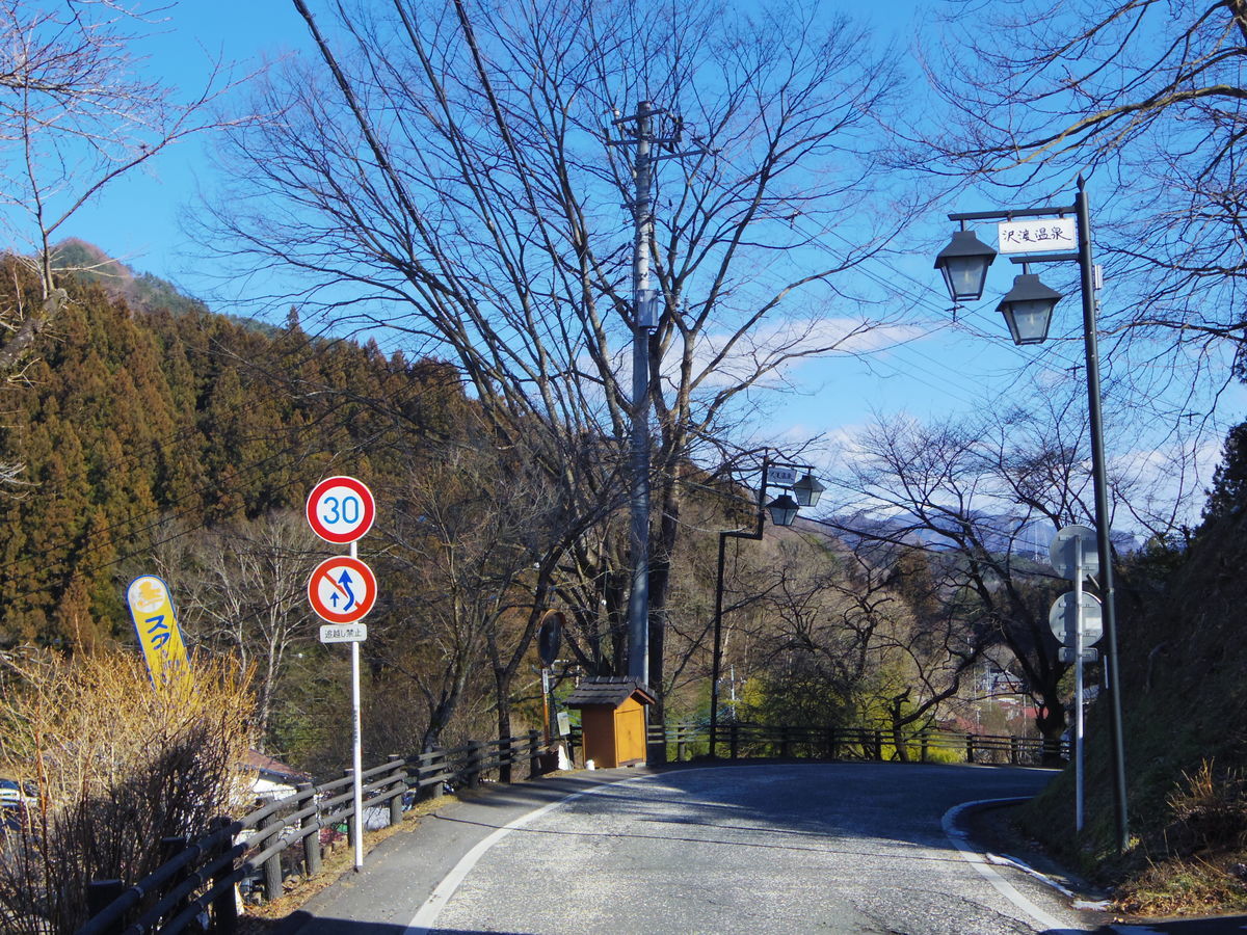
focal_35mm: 47
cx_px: 624
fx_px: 1693
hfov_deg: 40.4
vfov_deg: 30.9
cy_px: 468
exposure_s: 1/1250
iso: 250
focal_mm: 8.5
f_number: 4
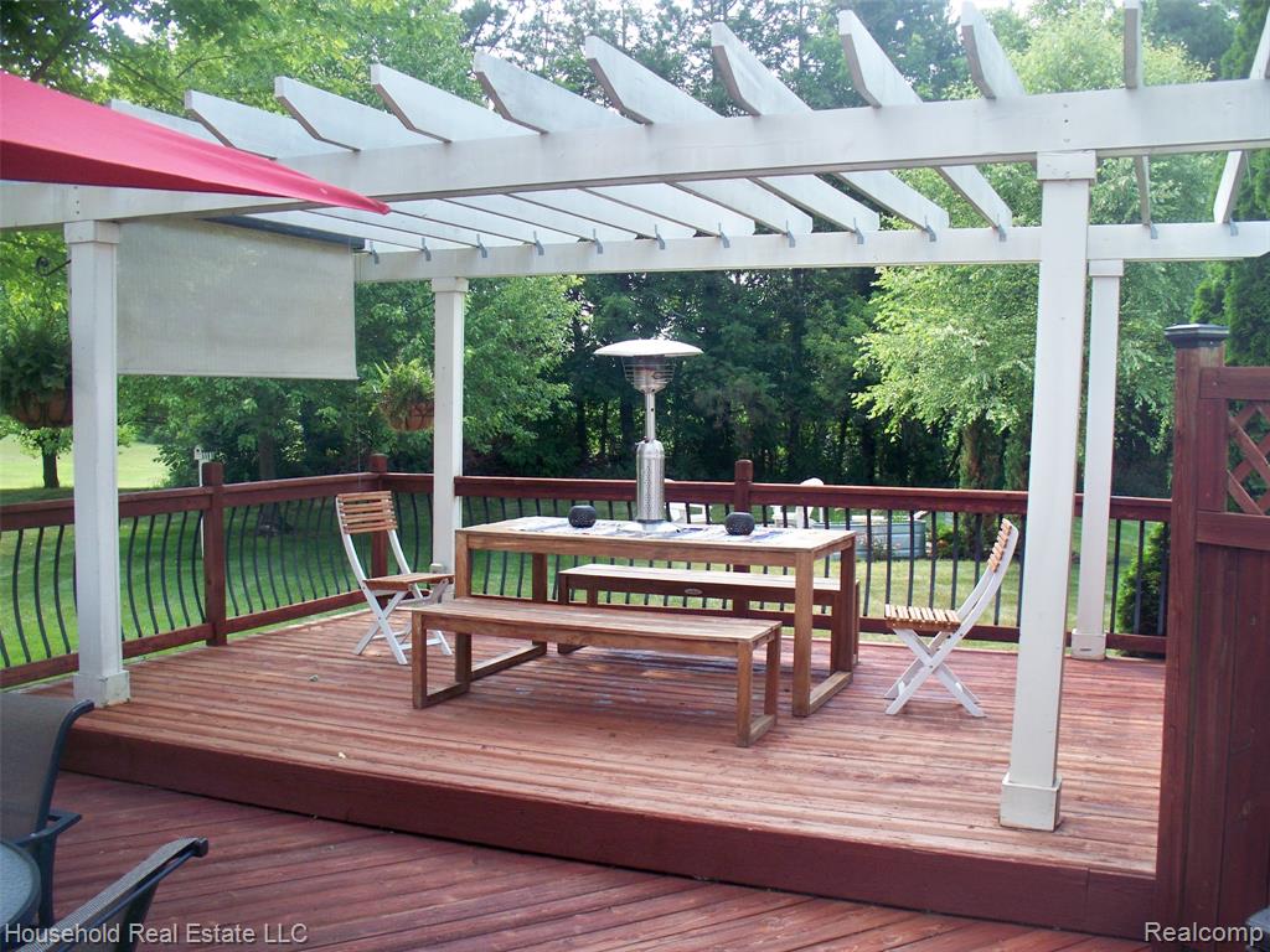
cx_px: 635
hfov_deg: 52.6
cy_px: 476
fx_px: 1284
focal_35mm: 35
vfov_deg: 40.7
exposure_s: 1/320
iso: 160
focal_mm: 7.54
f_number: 2.8
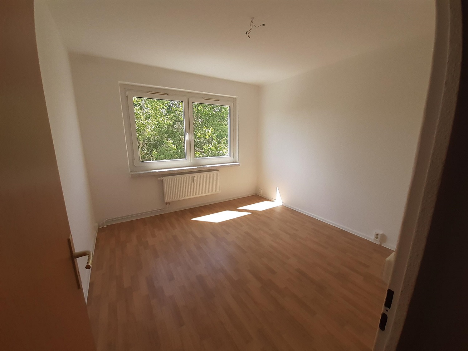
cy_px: 176
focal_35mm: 13
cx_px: 234
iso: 40
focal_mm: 1.13
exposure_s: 1/186
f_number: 2.2
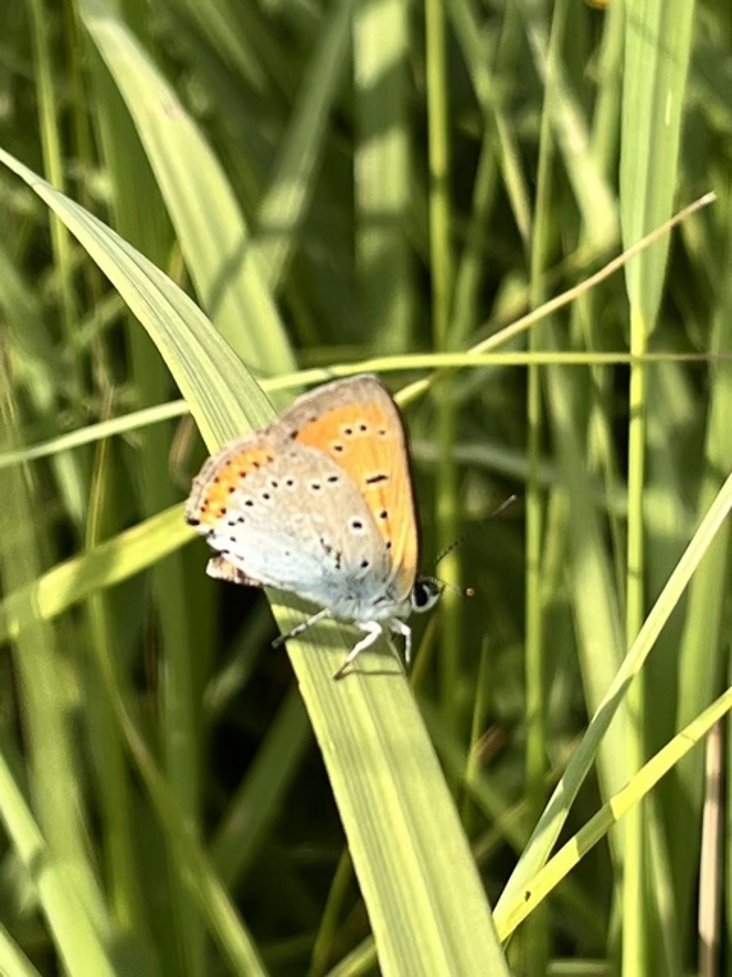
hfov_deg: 53.1
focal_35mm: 26
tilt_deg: -22.5
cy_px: 488
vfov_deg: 67.3
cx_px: 366
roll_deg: +2.1
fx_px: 733
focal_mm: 5.1
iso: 50
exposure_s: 1/1832
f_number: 1.6
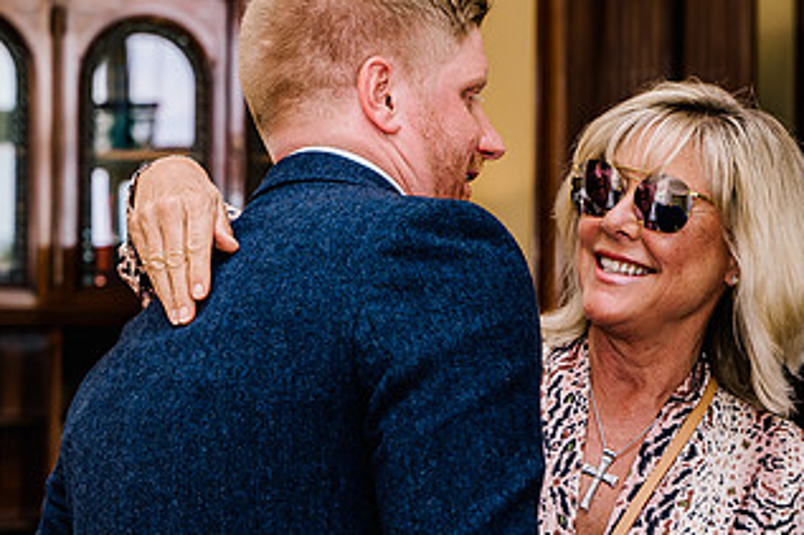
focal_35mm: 130
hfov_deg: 15.7
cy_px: 369
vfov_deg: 10.5
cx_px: 522
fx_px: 2902
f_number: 5
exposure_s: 1/200
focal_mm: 71
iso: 800
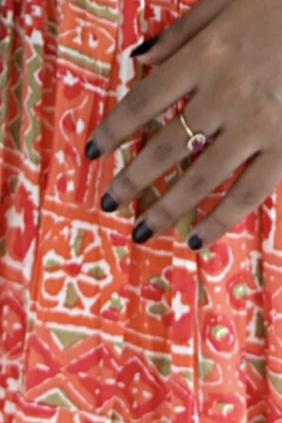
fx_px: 4962
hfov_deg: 3.2
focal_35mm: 422
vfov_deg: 4.8
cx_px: 350
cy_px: -266
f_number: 2.8
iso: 125
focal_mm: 48
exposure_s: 1/100
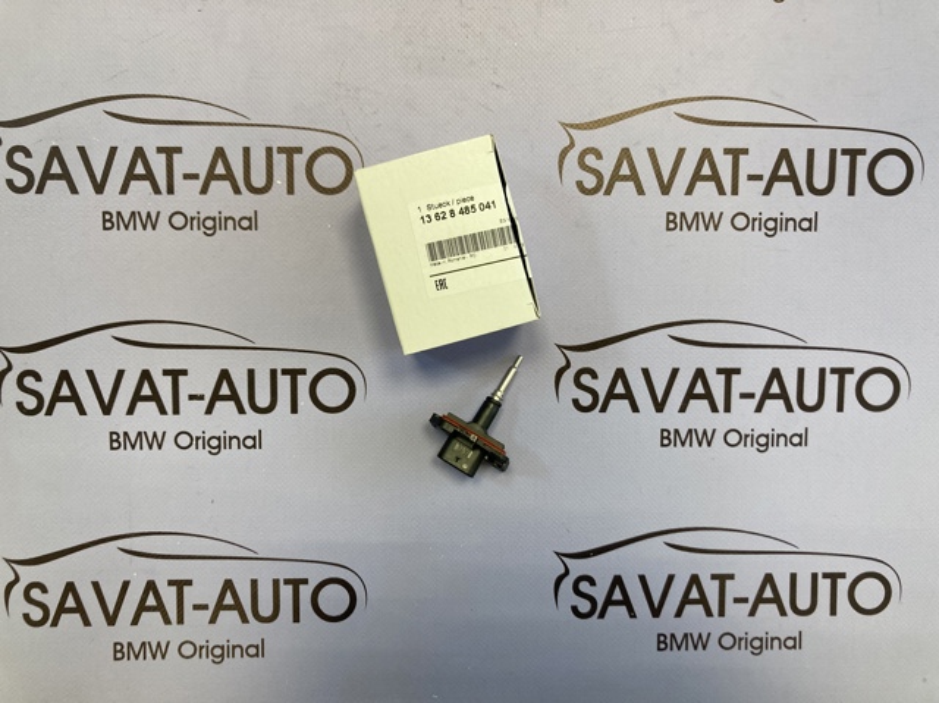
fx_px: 759
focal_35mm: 28
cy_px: 352
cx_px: 470
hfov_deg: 63.5
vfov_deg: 49.7
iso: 80
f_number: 1.8
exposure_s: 1/80
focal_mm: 3.99
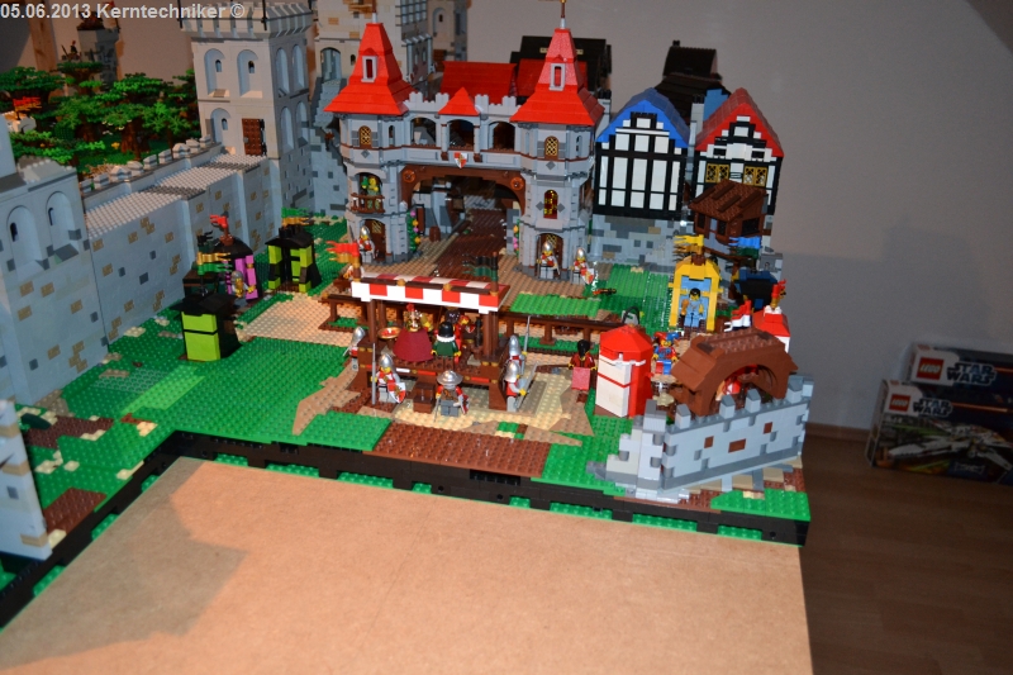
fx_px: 844
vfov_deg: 43.6
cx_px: 506
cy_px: 338
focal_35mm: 30
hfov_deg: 61.9
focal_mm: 20
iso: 1400
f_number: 3.8
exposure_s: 1/60
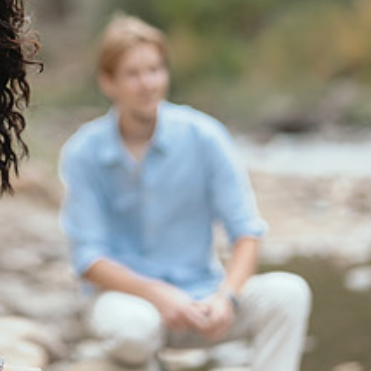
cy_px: 104
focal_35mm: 195
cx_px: 48
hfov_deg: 8.9
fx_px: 2364
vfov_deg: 9.0
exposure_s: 1/400
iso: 160
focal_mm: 85
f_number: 1.8
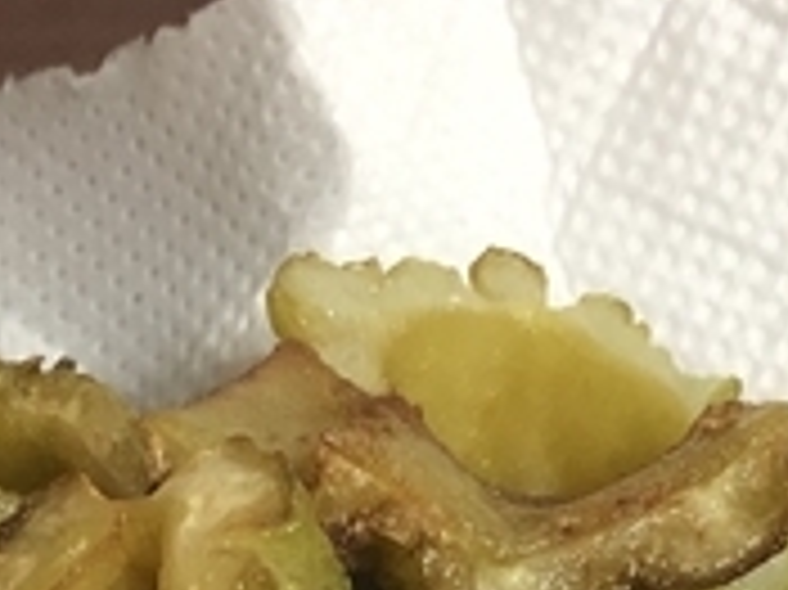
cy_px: 1203
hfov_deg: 15.4
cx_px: 405
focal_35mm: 128
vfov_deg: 10.6
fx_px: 2912
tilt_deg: -55.7
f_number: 1.8
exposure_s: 1/14
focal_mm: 3.99
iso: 100
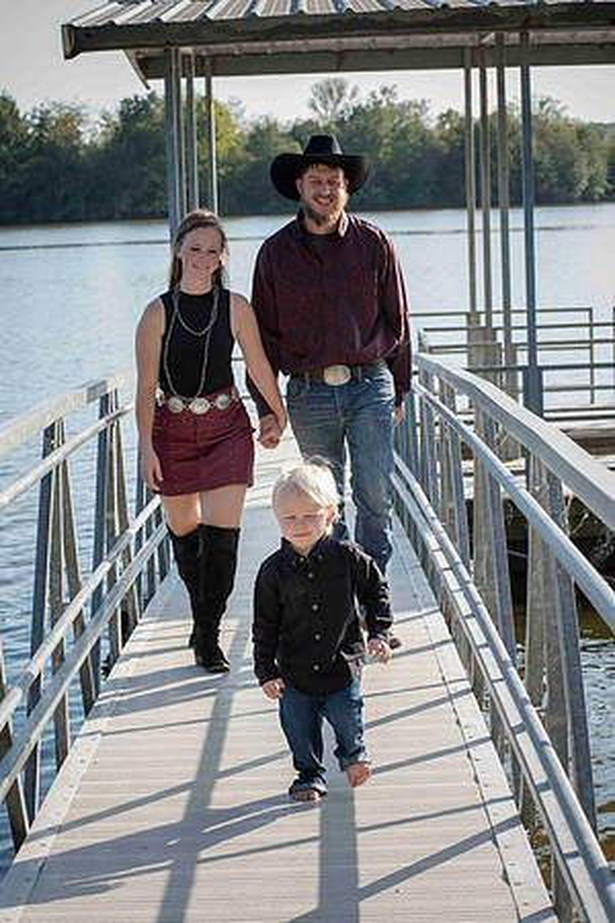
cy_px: 462
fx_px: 2050
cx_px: 308
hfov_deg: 17.1
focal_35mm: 80
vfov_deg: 25.4
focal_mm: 80
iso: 400
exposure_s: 1/250
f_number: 8
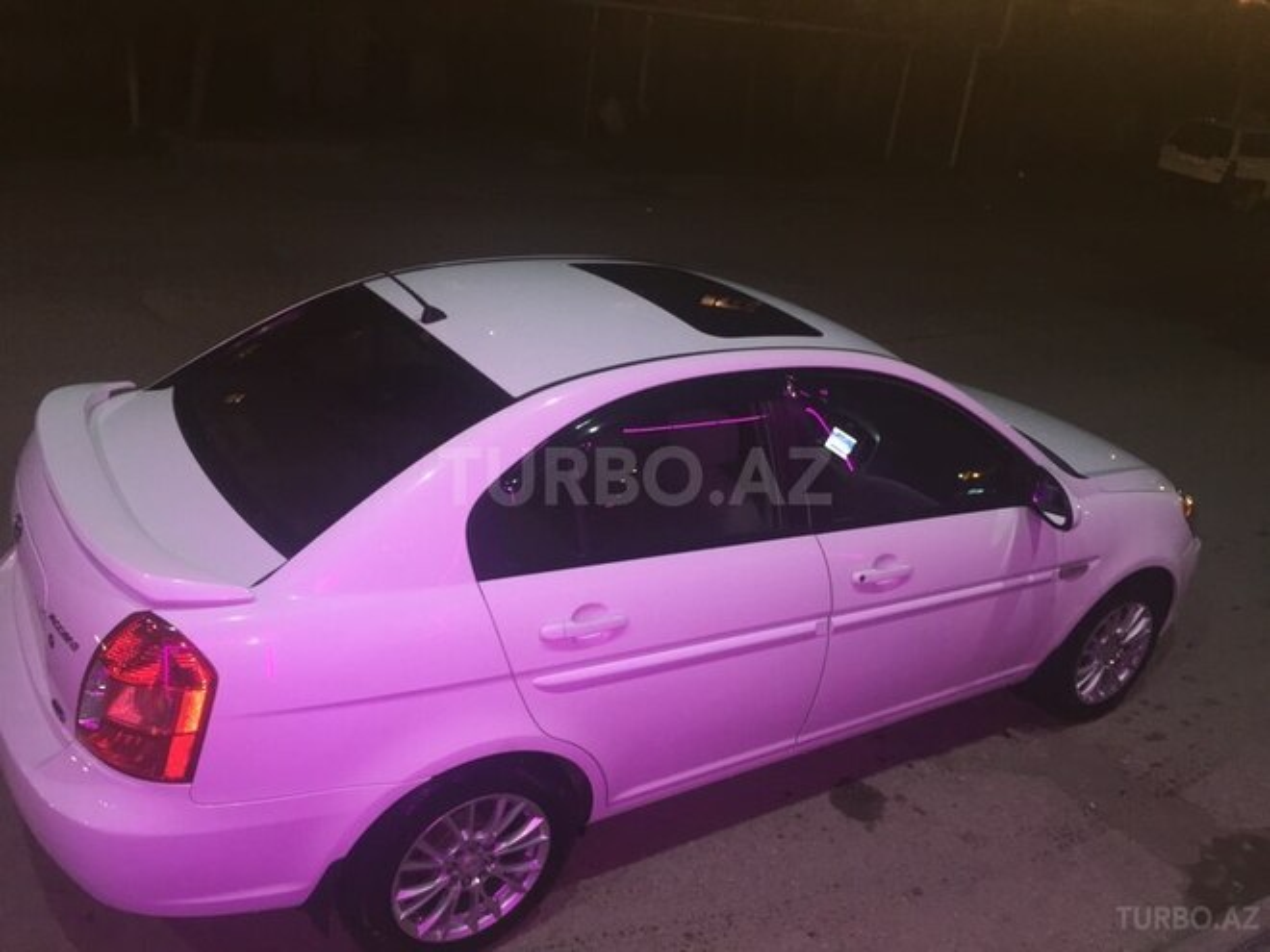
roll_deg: -4.9
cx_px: 635
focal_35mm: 29
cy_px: 476
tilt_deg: -22.7
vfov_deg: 48.2
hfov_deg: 61.7
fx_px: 1064
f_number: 2.2
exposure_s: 1/20
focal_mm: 4.15
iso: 80
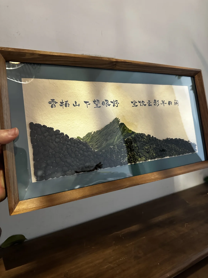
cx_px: 104
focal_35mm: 24
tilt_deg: -6.1
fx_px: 192
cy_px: 139
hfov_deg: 56.8
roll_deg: +1.9
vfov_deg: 71.6
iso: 800
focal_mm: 6.86
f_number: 1.78
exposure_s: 1/33
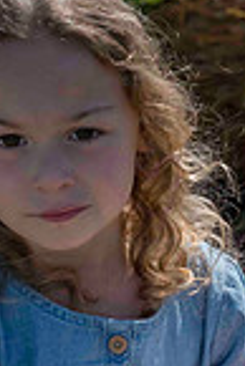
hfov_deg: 5.2
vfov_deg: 7.8
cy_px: 411
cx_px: 154
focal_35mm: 263
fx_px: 2678
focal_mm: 85
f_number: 7.1
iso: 400
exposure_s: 1/1250
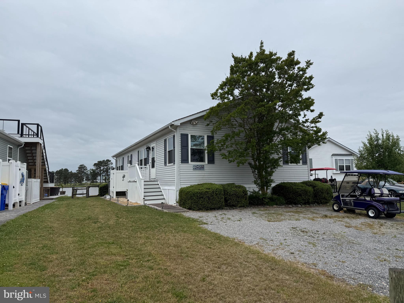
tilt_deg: +4.0
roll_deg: +0.8
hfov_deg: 71.6
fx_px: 280
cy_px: 152
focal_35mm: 24
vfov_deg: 56.8
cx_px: 202
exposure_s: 1/7353
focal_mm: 6.76
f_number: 1.78
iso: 80
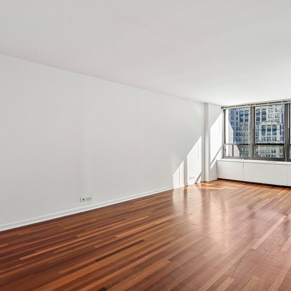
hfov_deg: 66.8
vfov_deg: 68.8
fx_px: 212
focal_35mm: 22
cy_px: 146
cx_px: 196
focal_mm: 11.5
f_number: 8
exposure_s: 1/200
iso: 400
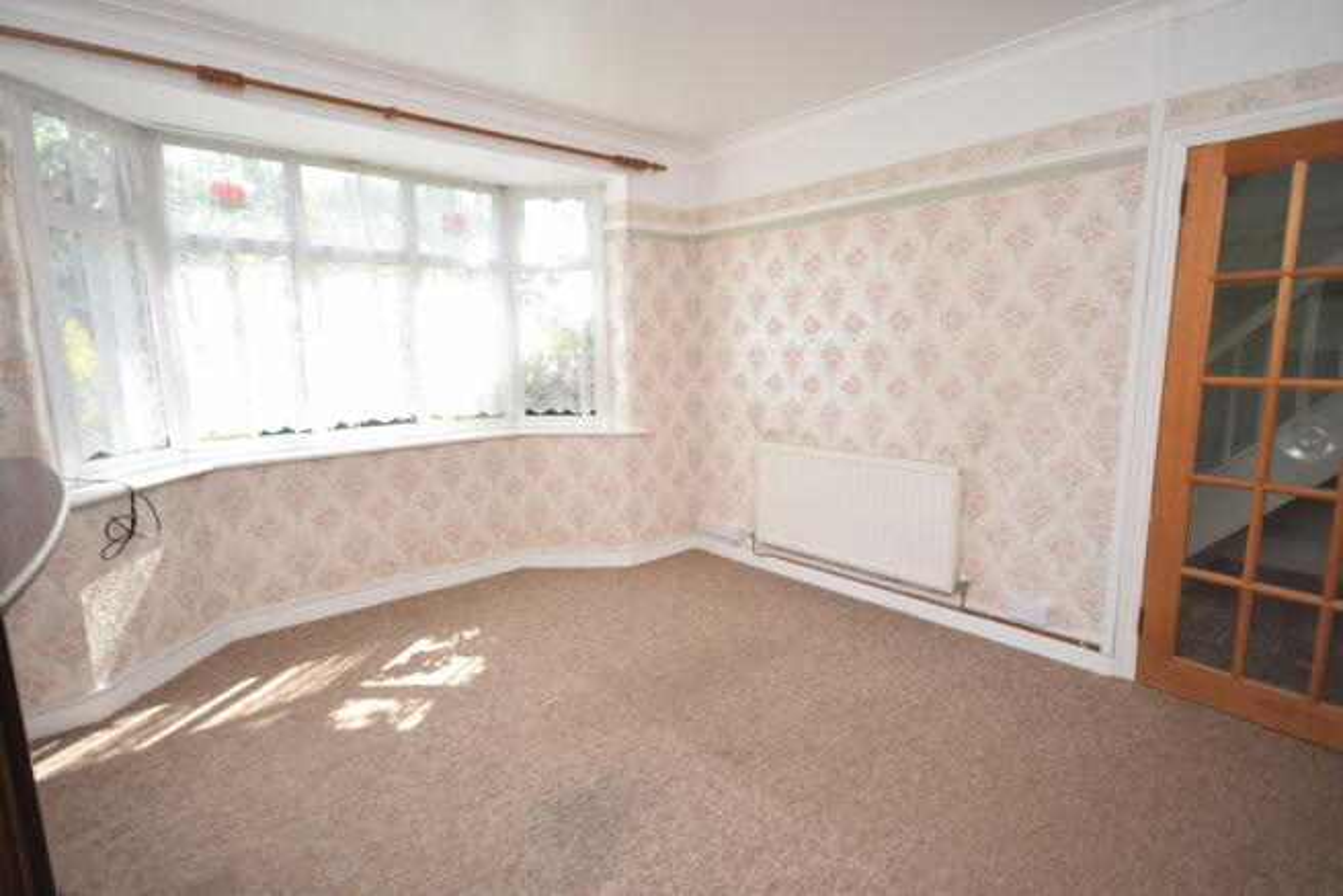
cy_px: 448
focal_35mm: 18
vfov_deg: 67.4
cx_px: 672
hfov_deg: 90.0
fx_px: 672
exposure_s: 1/125
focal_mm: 12
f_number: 5.6
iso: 320
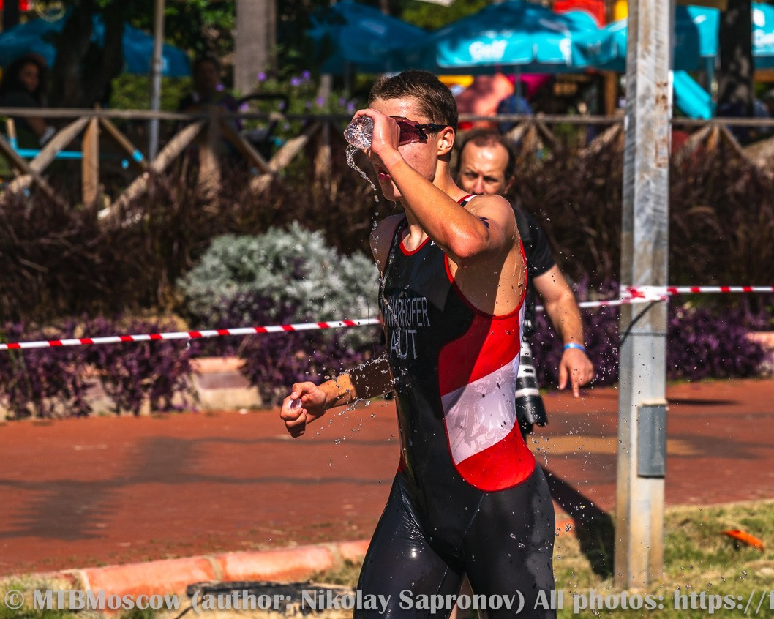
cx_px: 465
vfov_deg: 9.7
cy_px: 309
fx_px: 3642
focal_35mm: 159
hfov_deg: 12.1
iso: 250
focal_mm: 140
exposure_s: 1/2500
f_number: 8
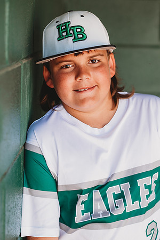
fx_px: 567
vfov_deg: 23.9
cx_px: 80
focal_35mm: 85
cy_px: 120
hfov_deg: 16.1
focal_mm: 85
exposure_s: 1/160
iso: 100
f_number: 2.8
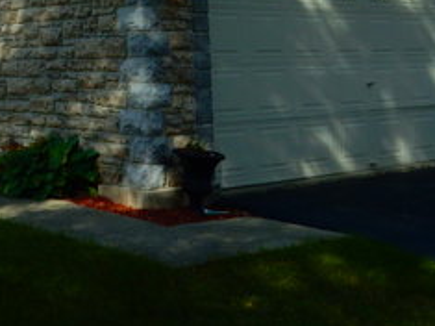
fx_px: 854
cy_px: -80
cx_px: 0
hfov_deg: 27.0
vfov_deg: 20.1
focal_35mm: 68
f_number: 3.7
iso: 125
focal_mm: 4.5
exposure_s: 1/1250
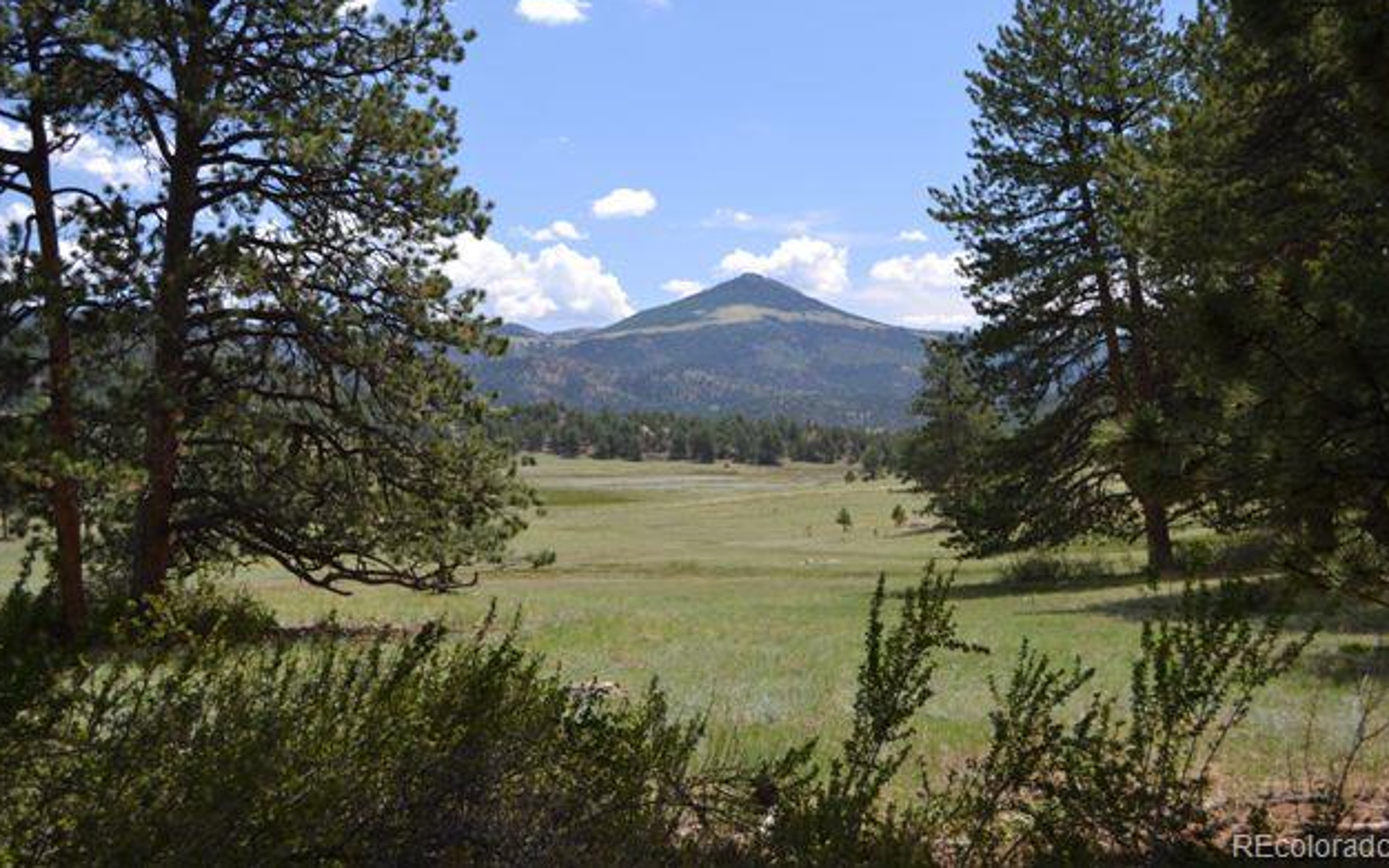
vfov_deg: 25.8
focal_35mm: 50
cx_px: 699
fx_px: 1892
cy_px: 396
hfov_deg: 40.3
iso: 100
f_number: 5.6
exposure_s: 1/125
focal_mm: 32
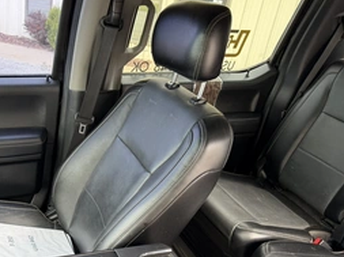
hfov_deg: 47.8
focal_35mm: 38
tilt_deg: -24.4
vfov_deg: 37.3
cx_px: 102
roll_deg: -5.6
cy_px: 169
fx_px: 377
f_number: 1.78
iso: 160
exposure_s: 1/122
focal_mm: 6.76
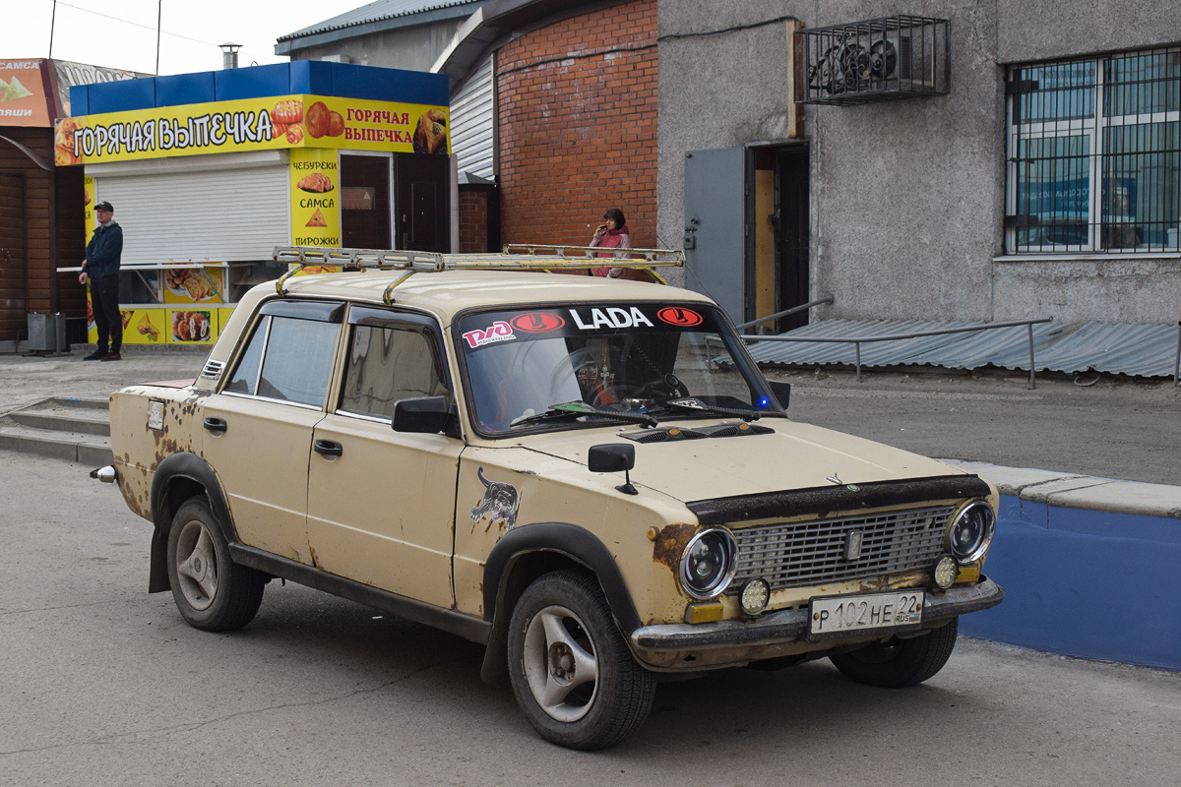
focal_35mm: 54
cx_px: 590
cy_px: 394
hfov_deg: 36.9
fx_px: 1771
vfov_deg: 25.1
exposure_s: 1/800
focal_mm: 36
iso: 800
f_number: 7.1
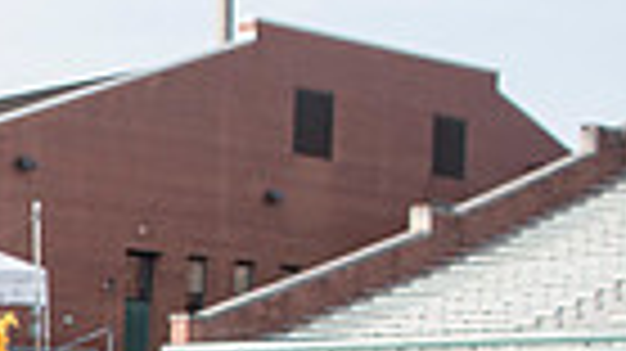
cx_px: -509
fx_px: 1742
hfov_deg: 16.8
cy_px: 601
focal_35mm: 105
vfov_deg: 10.9
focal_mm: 24
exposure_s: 1/800
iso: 250
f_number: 5
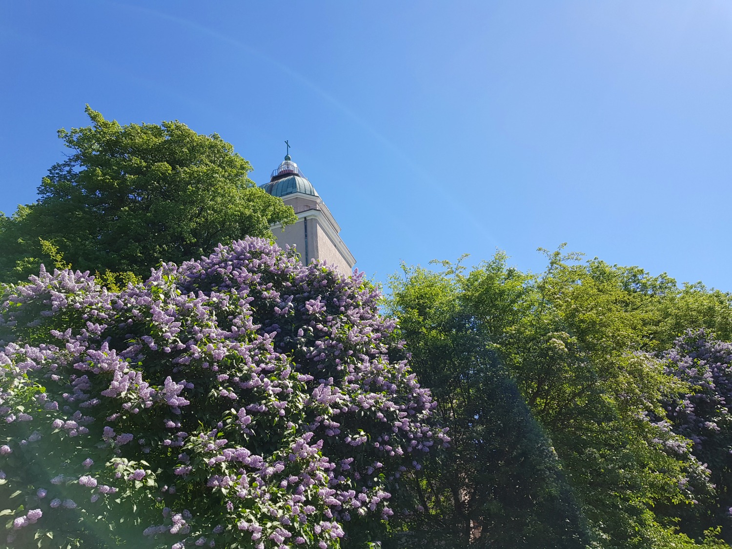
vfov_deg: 53.1
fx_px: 550
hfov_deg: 67.3
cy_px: 274
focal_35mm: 26
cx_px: 366
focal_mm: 4.2
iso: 40
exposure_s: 1/1688
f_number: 1.7
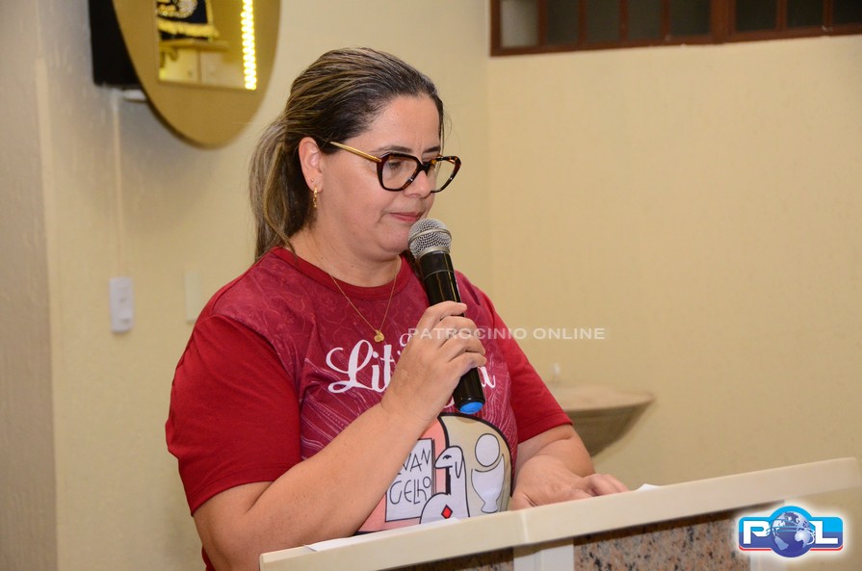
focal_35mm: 78
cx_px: 431
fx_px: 1864
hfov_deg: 26.0
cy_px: 286
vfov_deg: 17.4
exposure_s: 1/160
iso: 2000
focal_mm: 52
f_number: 5
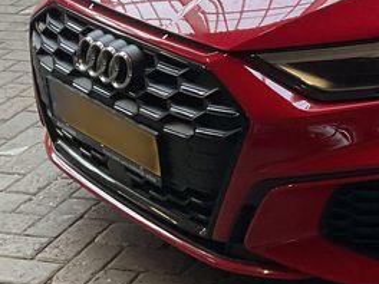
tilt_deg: -17.1
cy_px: 34
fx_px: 963
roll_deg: -0.8
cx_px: 563
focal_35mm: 88
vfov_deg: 16.6
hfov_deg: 19.5
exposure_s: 1/60
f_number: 1.8
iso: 80
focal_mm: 3
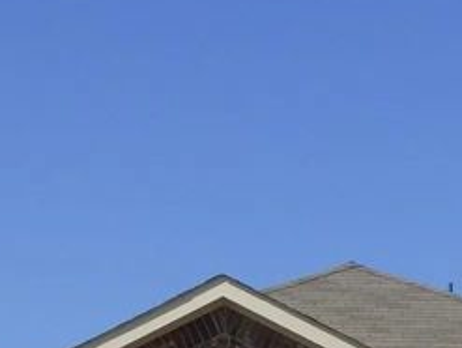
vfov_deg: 8.2
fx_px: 2379
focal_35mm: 178
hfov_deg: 11.1
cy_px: 543
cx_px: 329
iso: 100
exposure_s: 1/1300
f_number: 3.6
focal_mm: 7.37
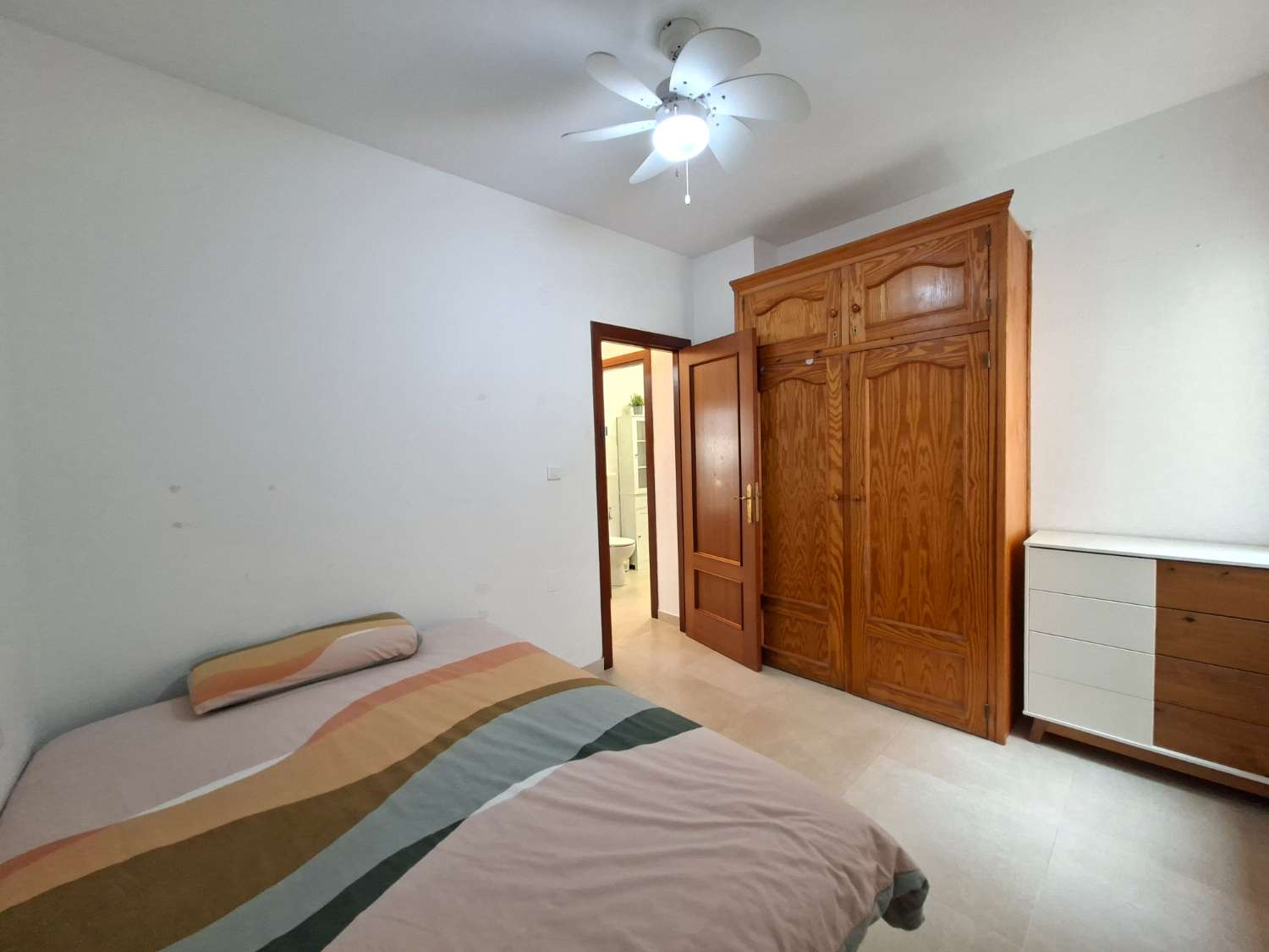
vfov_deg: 89.9
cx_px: 634
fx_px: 477
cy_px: 476
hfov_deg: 106.2
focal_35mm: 13
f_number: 2.2
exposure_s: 1/24
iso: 400
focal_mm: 1.74
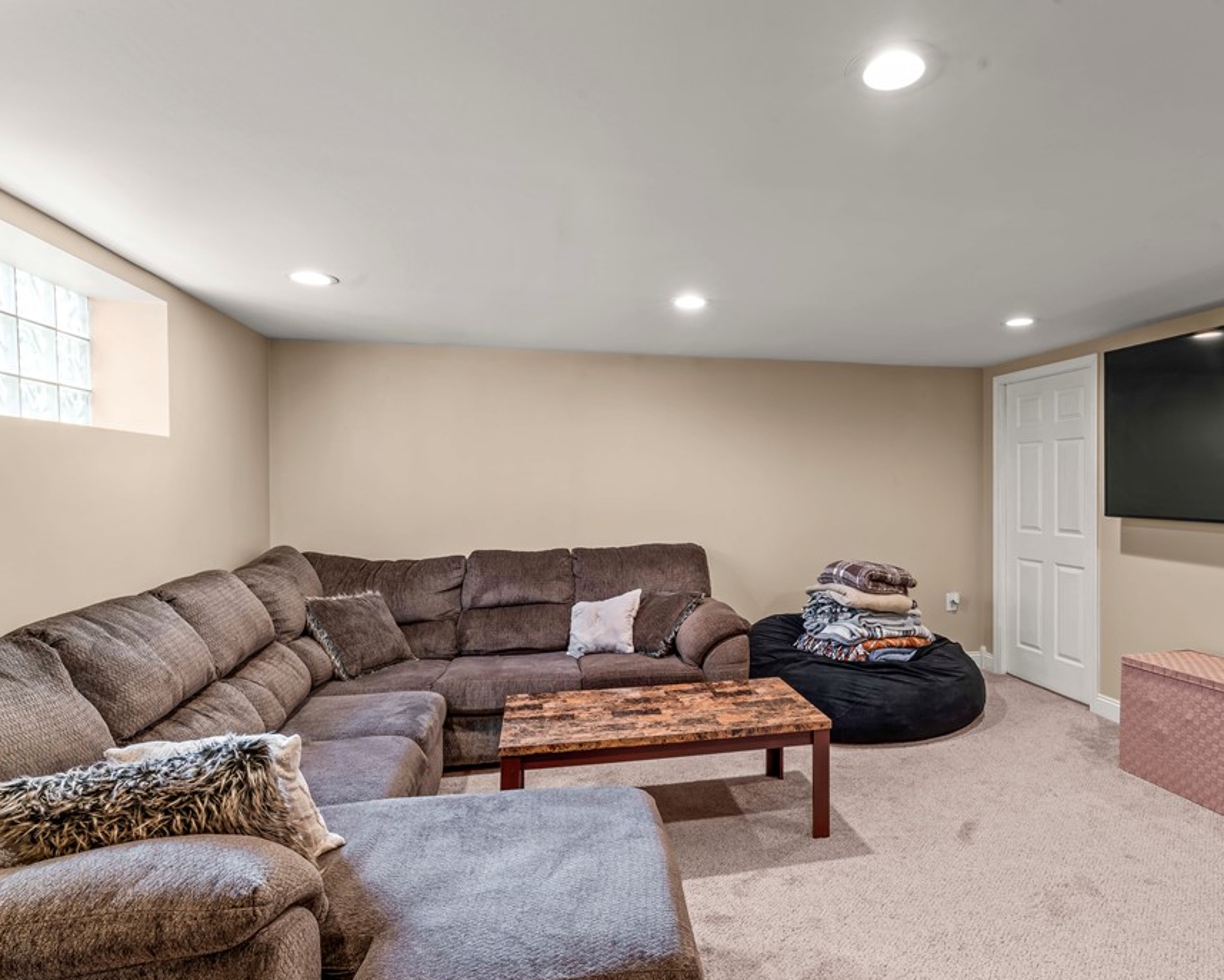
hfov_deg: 82.1
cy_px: 504
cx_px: 723
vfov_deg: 70.5
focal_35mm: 19
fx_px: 693
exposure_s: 4
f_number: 13
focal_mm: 16.1
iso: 100
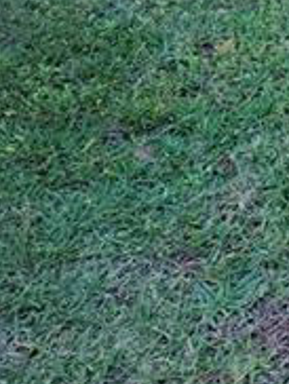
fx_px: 1077
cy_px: -158
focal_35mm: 97
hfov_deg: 13.1
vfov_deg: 18.4
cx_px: 589
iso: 12
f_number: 1.8
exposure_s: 1/120
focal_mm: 6.4
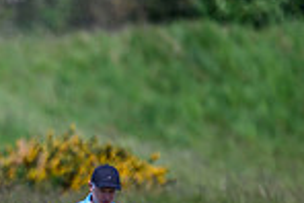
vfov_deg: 0.6
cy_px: 204
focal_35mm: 2193
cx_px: -246
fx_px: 18536
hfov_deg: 0.9
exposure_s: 1/4000
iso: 500
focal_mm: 560
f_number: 4.5
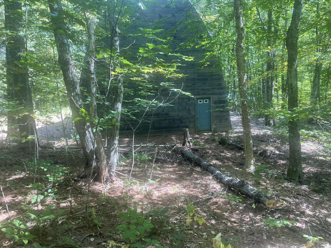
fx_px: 249
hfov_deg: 67.3
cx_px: 166
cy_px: 124
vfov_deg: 53.1
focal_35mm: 26
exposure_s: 1/121
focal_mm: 4.2
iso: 80
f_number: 1.6
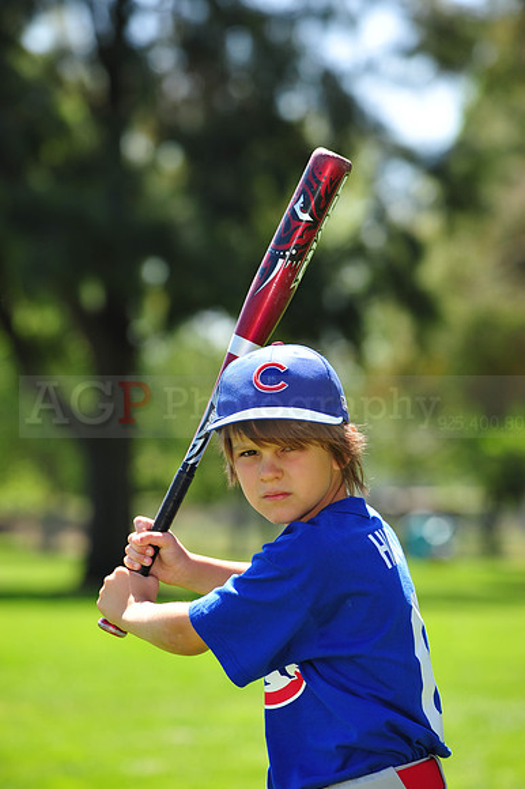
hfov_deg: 7.8
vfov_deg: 11.8
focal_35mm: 175
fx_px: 3832
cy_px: 394
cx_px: 262
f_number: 5.6
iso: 200
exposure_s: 1/400
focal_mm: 175
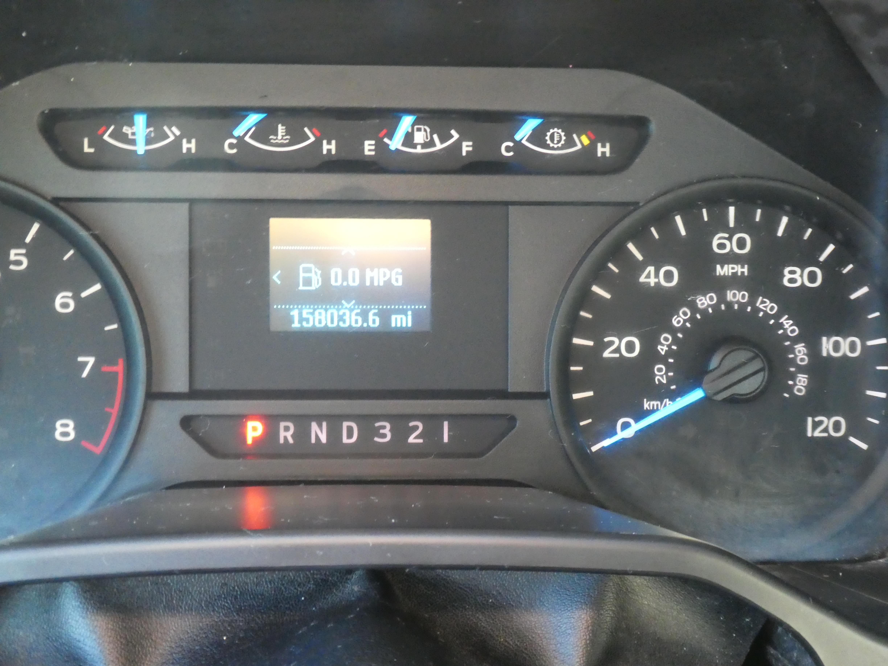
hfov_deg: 38.2
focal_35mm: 50
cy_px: 333
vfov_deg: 29.1
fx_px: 1283
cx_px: 444
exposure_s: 1/25
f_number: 4.1
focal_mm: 9
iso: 1600
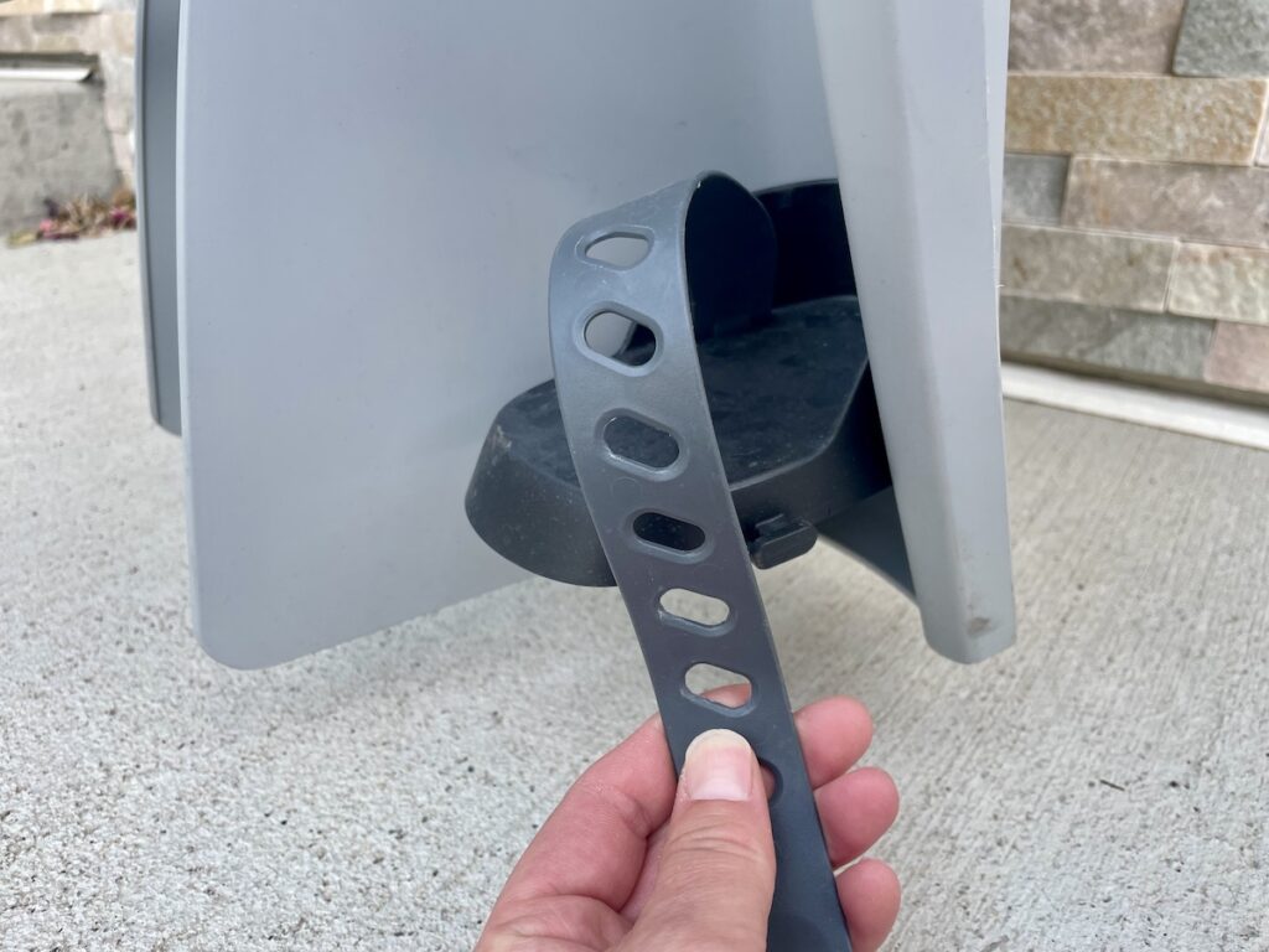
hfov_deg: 67.3
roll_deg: +0.6
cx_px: 634
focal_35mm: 26
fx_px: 953
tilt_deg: -23.8
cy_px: 476
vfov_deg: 53.1
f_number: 1.6
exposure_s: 1/381
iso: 32
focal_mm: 4.2
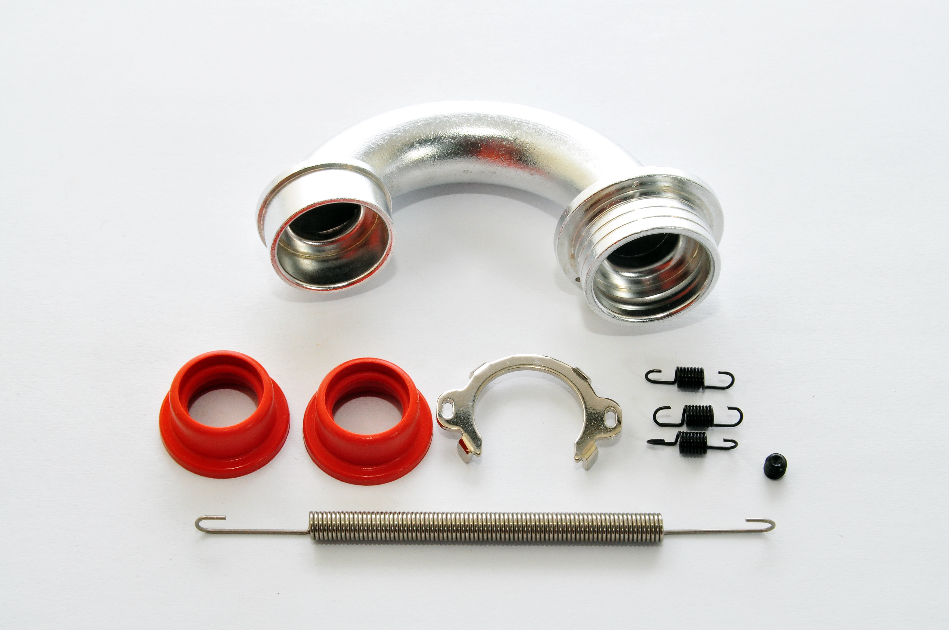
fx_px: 2054
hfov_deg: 26.0
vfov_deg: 17.4
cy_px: 315
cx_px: 474
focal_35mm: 78
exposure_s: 1/60
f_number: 22
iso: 400
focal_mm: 52
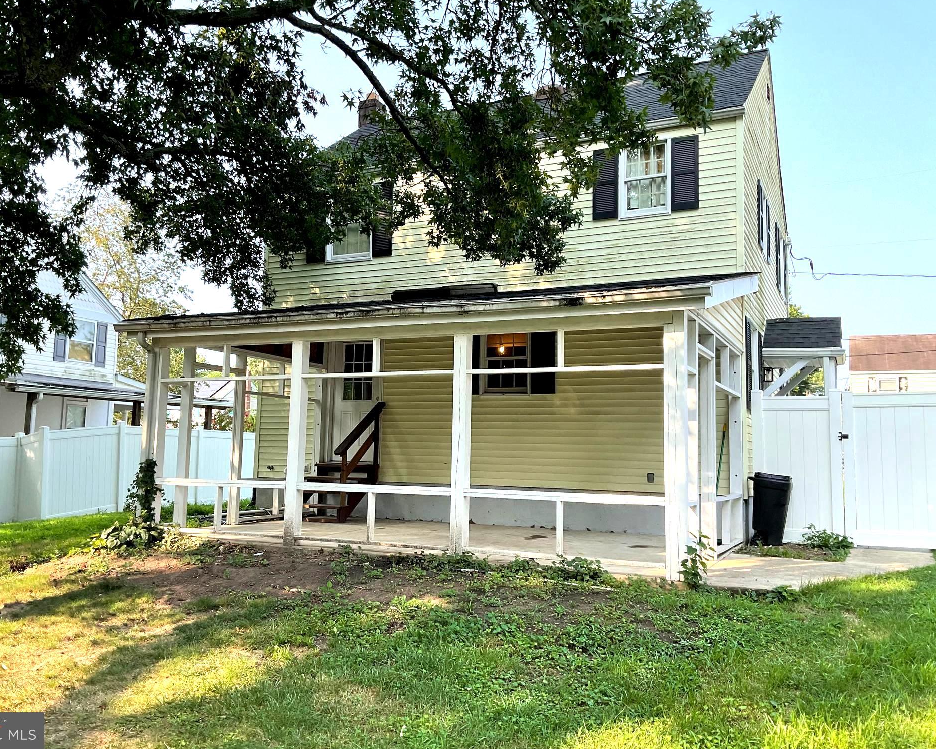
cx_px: 431
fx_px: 859
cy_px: 369
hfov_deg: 57.1
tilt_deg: +4.9
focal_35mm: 31
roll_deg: -2.2
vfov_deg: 47.1
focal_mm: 3
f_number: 1.8
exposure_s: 1/394
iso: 16
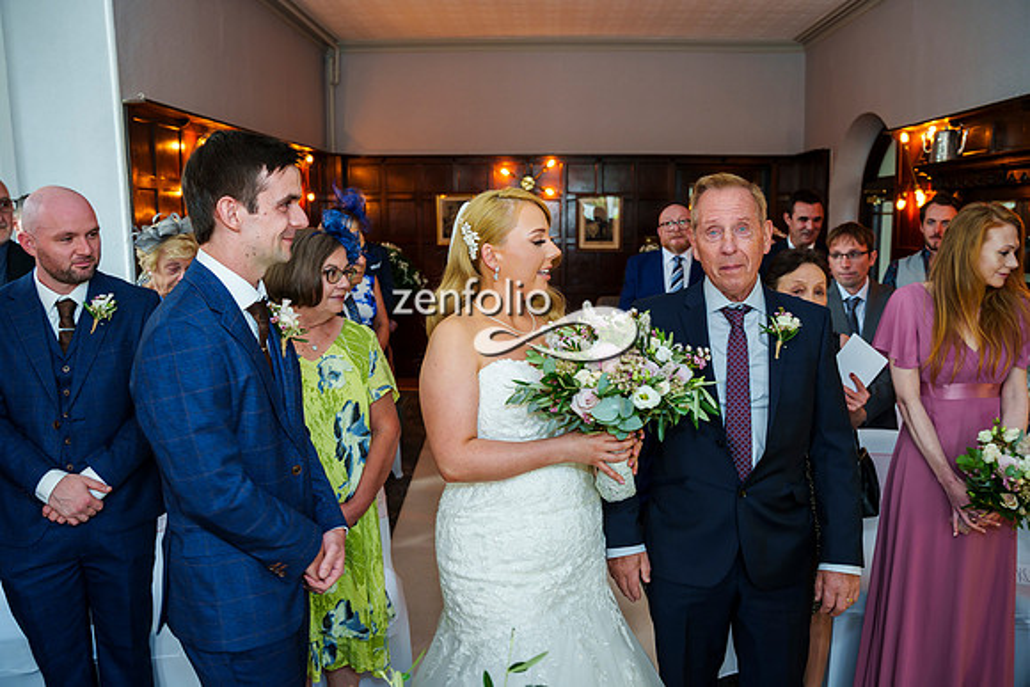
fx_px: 817
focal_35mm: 29
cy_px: 344
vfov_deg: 45.6
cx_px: 515
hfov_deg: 64.5
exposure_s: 1/80
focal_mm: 28
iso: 640
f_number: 4.5
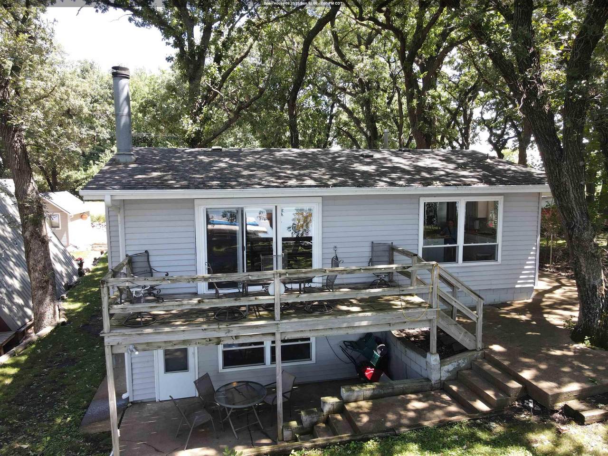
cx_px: 304
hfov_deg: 71.6
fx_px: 422
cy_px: 228
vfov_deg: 56.8
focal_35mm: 24
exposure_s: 1/60
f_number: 2.8
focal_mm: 4.5
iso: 100
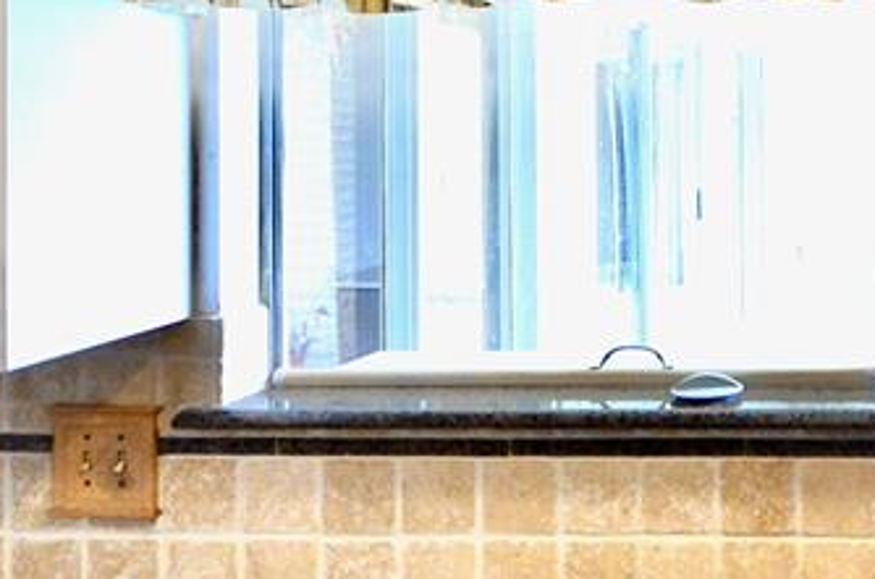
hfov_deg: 37.7
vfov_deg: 28.1
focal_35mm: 46
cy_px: 65
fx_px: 1115
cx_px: 893
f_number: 5
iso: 1250
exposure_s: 1/100
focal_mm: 10
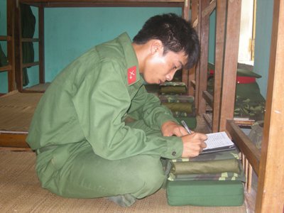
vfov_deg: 30.3
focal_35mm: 48
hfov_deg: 39.7
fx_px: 394
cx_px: 142
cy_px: 106
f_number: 3.1
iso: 122
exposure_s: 1/30
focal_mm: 10.1
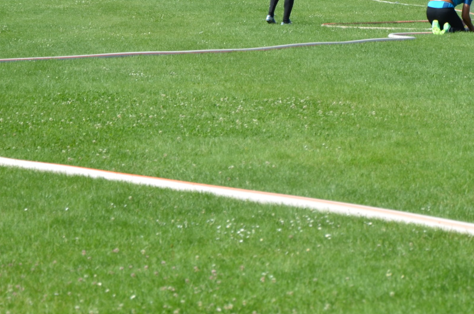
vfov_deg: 4.9
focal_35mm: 278
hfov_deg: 7.4
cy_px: 82
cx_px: 395
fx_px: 3653
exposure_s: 1/640
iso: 200
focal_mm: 92
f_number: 6.3
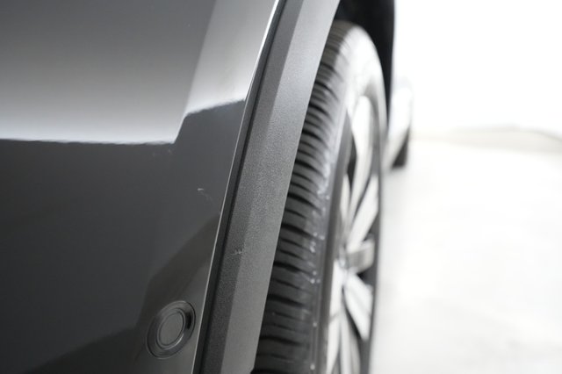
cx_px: 281
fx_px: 437
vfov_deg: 46.4
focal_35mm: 28
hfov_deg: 65.5
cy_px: 187
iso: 8000
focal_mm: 28
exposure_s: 1/100
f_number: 4.5
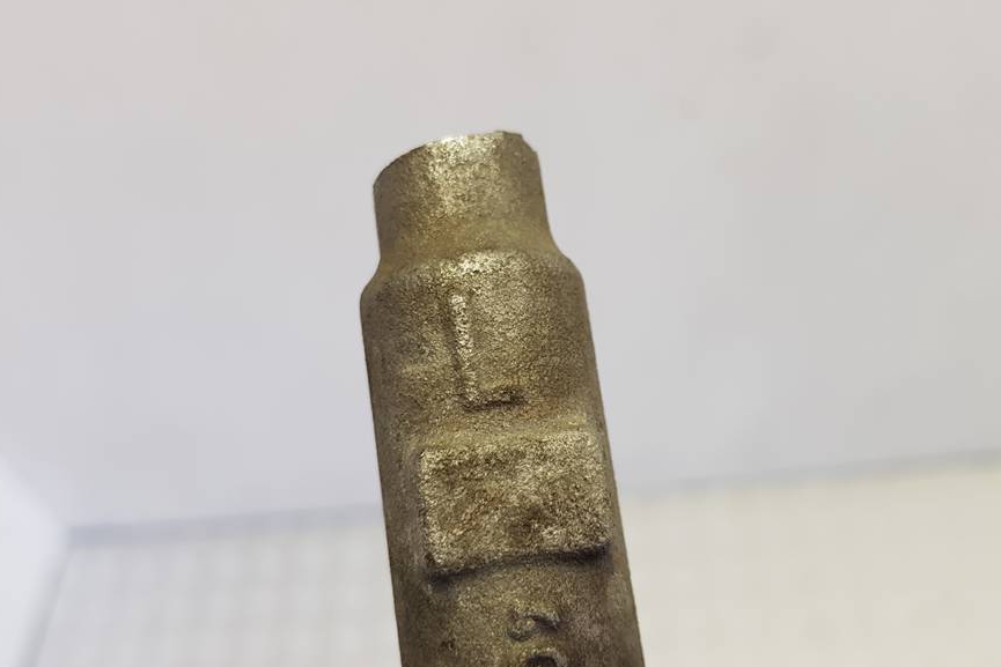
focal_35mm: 32
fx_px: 890
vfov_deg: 41.1
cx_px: 502
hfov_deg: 58.7
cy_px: 360
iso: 64
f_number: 1.7
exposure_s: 1/100
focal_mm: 4.2
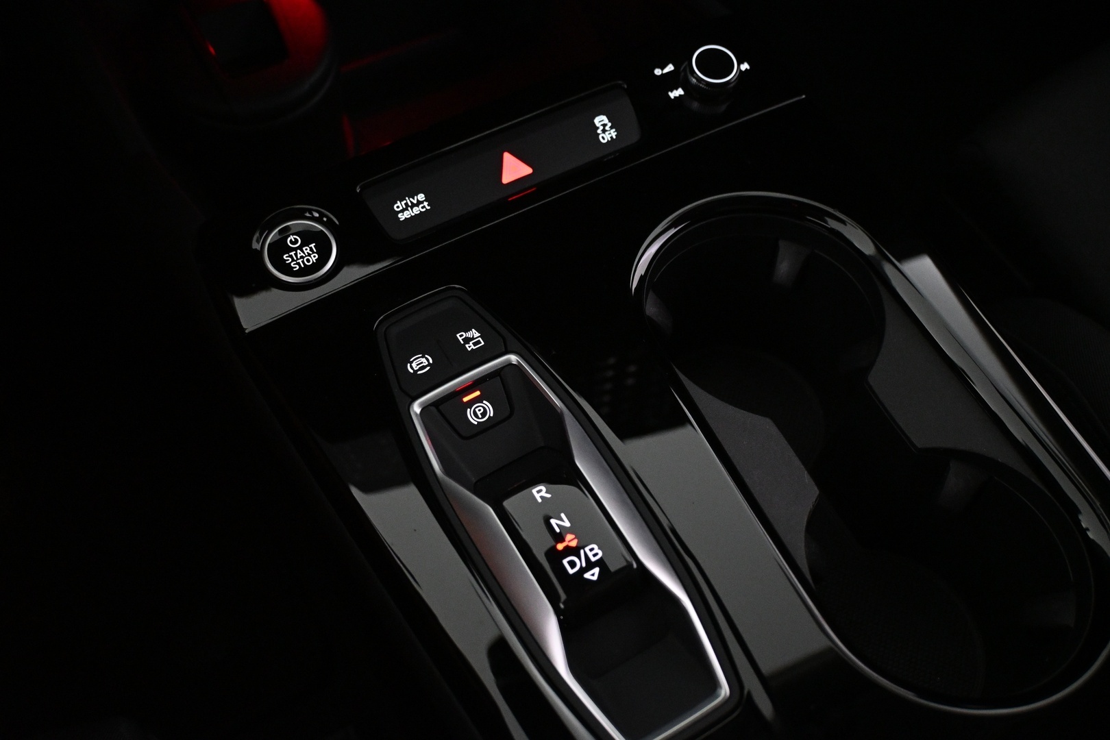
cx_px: 555
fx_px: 1041
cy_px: 370
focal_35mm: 34
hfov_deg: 56.1
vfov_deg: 39.1
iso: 4000
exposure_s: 1/80
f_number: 4
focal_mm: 22.5
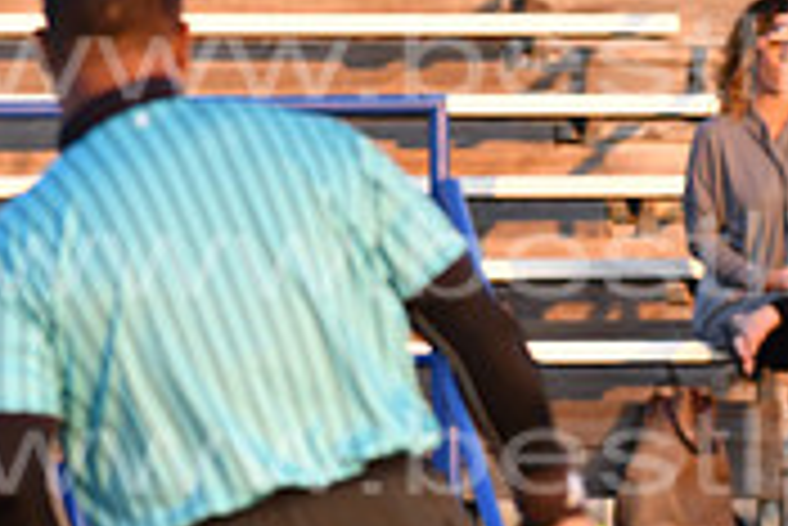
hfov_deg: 1.4
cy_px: 758
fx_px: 32728
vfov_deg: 0.9
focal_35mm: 1494
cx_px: 1009
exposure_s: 1/500
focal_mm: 300
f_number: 5.6
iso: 640
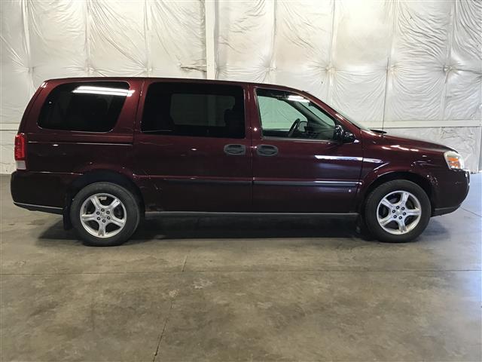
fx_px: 432
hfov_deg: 58.4
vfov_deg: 45.4
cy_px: 181
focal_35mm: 31
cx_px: 241
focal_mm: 3.3
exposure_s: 1/30
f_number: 2.4
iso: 64
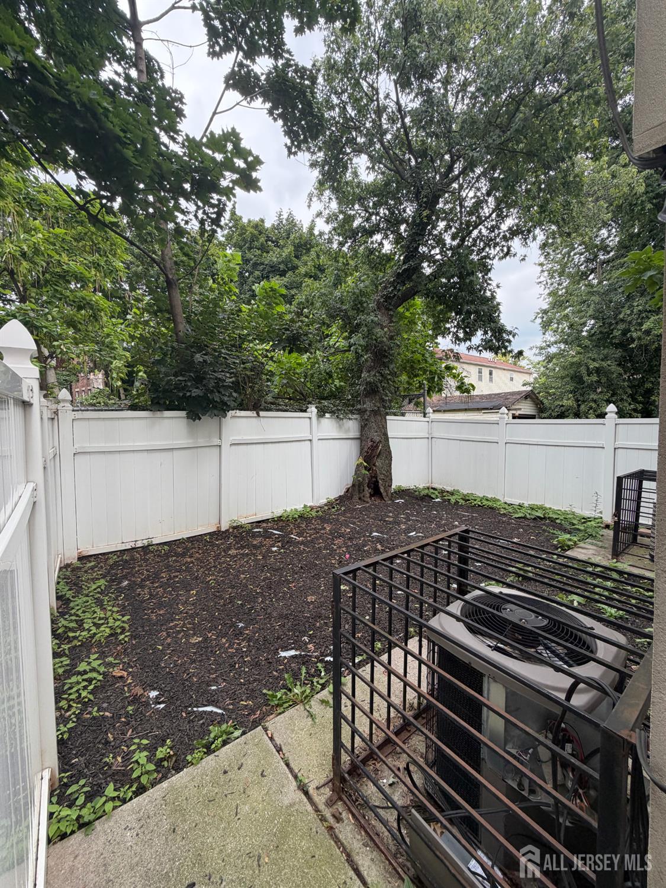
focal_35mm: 14
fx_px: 359
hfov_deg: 85.7
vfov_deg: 102.0
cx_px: 333
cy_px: 444
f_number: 2.2
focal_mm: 2.22
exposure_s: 1/121
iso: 80
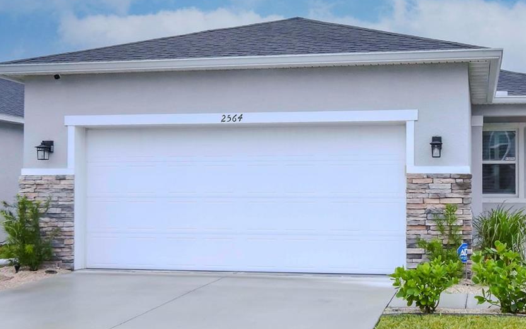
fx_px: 630
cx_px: 368
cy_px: 176
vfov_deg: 29.2
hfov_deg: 44.3
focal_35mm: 44
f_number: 10
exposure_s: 1/800
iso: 800
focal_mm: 15
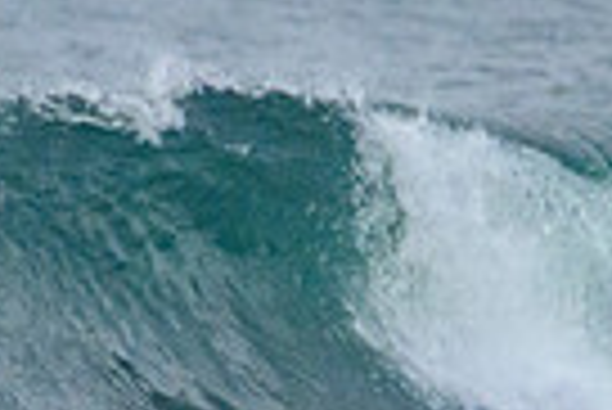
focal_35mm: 4683
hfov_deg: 0.4
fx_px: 79695
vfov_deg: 0.3
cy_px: 398
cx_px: 486
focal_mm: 800
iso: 2200
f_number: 11
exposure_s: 1/2000
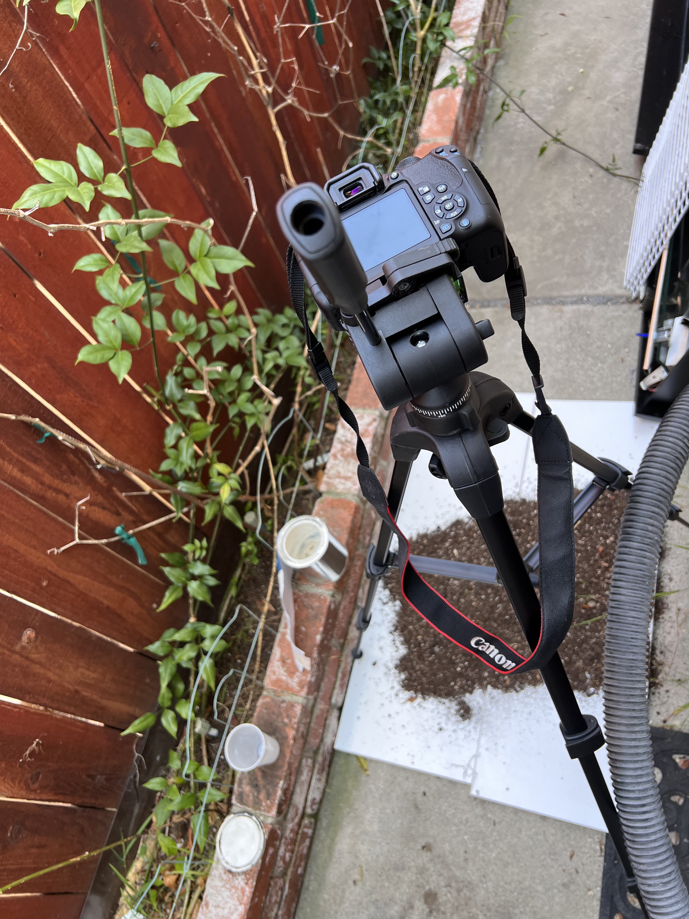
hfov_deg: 53.1
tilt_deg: -55.3
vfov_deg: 67.3
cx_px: 344
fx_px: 690
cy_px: 460
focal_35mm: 26
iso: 40
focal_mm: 5.7
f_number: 1.5
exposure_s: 1/168
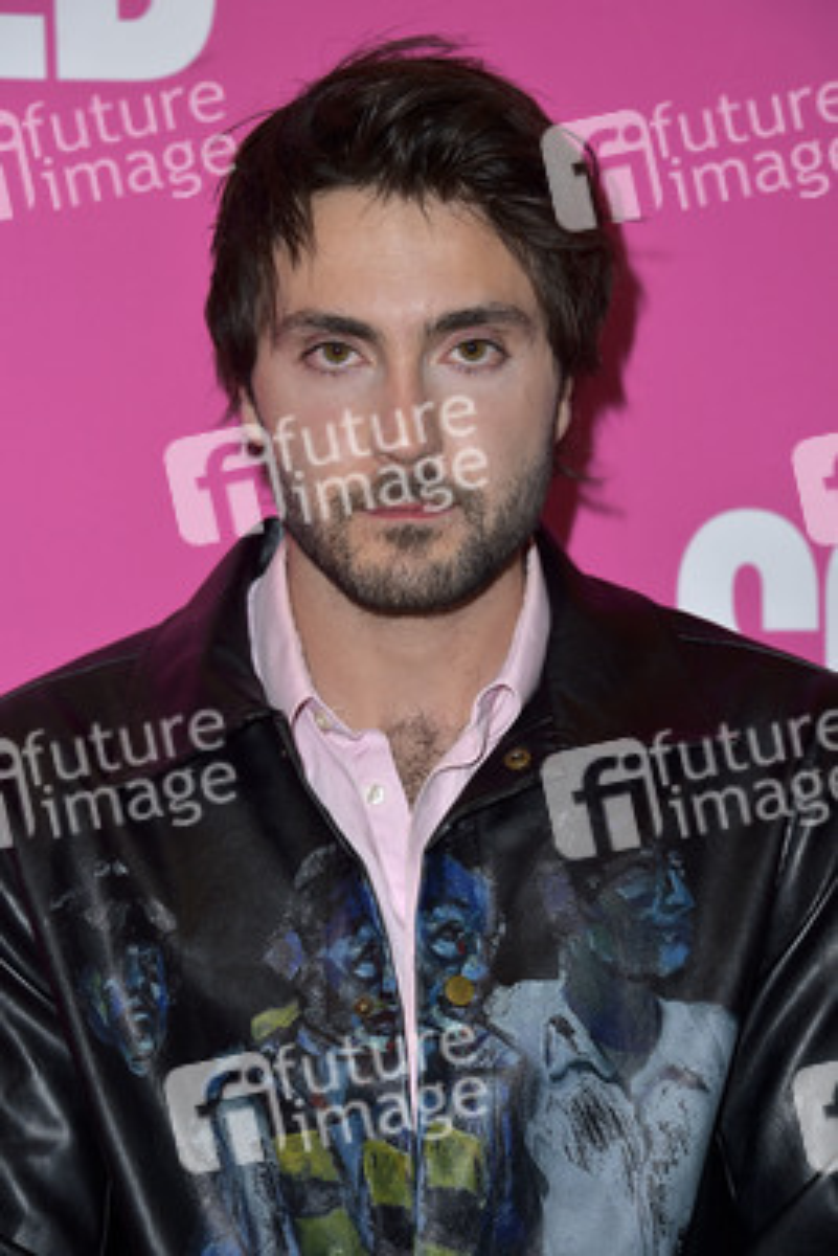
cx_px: 419
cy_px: 628
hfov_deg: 11.2
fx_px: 4256
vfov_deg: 16.8
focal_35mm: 122
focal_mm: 122
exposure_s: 1/250
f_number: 6.3
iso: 160
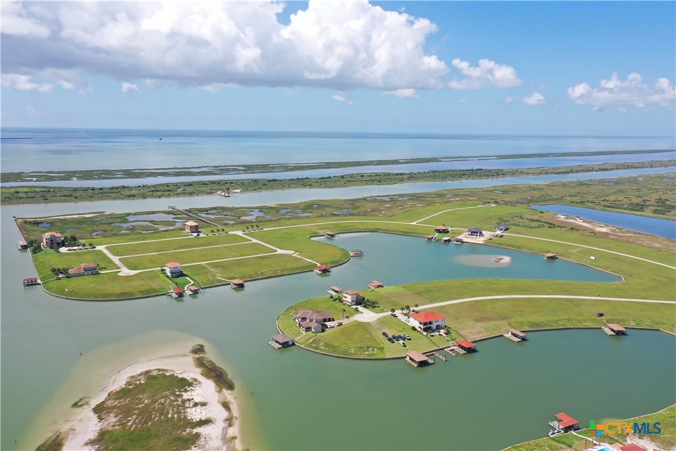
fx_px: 526
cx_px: 338
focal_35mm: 28
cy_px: 226
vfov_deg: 46.4
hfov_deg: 65.5
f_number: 5.6
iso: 100
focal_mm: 10.26
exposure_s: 1/500
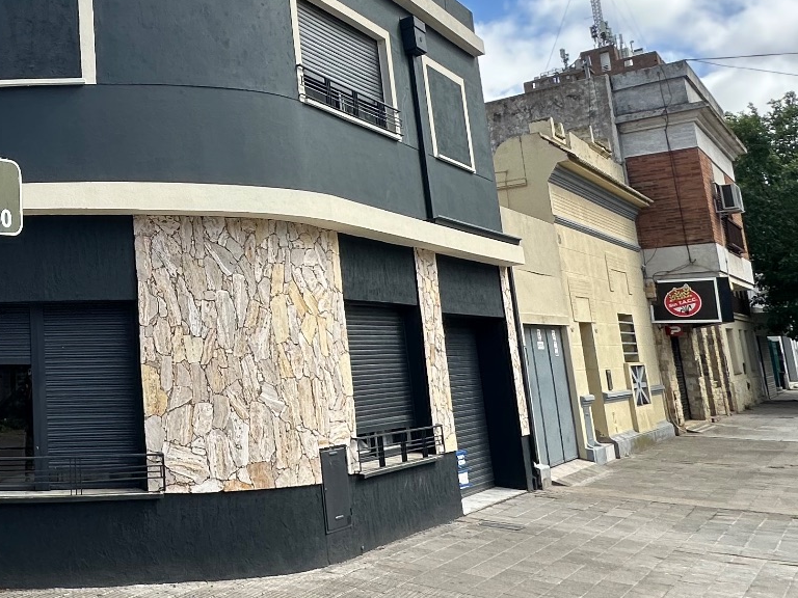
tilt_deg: +9.9
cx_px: -15
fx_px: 807
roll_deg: +0.5
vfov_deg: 40.4
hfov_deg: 44.2
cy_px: 225
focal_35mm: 35
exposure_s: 1/759
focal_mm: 2.22
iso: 40
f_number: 2.2
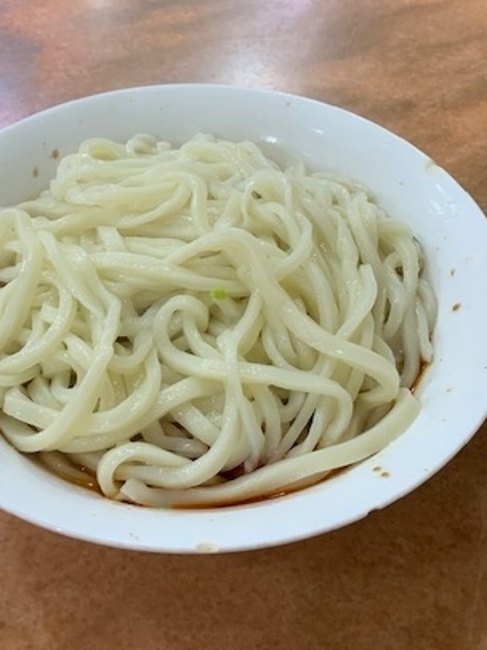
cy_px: 213
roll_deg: -2.0
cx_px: 205
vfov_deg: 45.1
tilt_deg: -40.4
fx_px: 770
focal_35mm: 41
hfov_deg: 35.0
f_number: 1.8
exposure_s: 1/50
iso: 200
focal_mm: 4.25
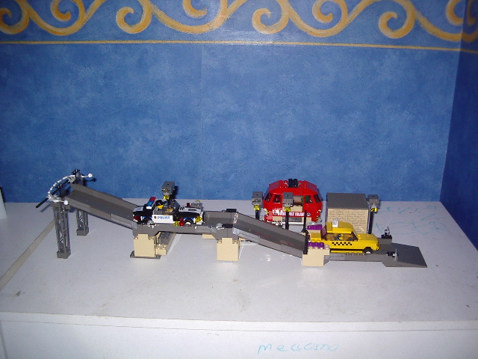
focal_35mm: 38
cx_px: 239
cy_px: 180
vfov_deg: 37.7
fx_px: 525
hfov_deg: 49.0
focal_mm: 5.8
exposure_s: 1/60
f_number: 2.6
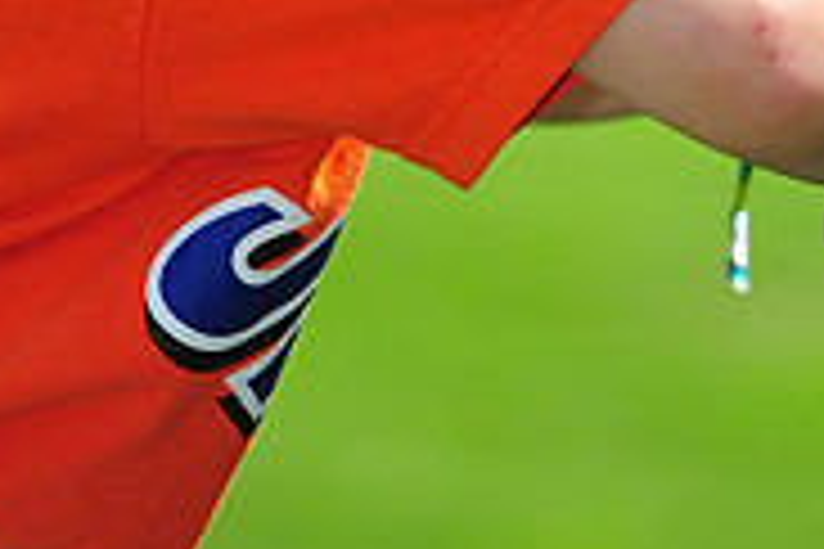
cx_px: 396
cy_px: -608
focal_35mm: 632
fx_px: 14465
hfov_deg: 3.3
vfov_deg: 2.2
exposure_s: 1/800
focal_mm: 200
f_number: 4.5
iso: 200
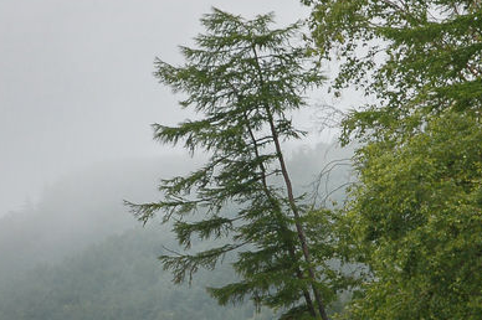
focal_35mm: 383
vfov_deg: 3.6
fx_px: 5123
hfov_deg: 5.4
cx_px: 205
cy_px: 264
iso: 200
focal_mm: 110
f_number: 6.3
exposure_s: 1/320
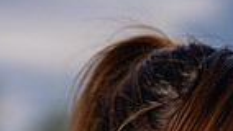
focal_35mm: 183
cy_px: 323
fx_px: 1131
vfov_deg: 6.3
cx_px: 179
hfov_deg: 11.7
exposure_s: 1/800
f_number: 1.8
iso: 160
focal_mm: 55
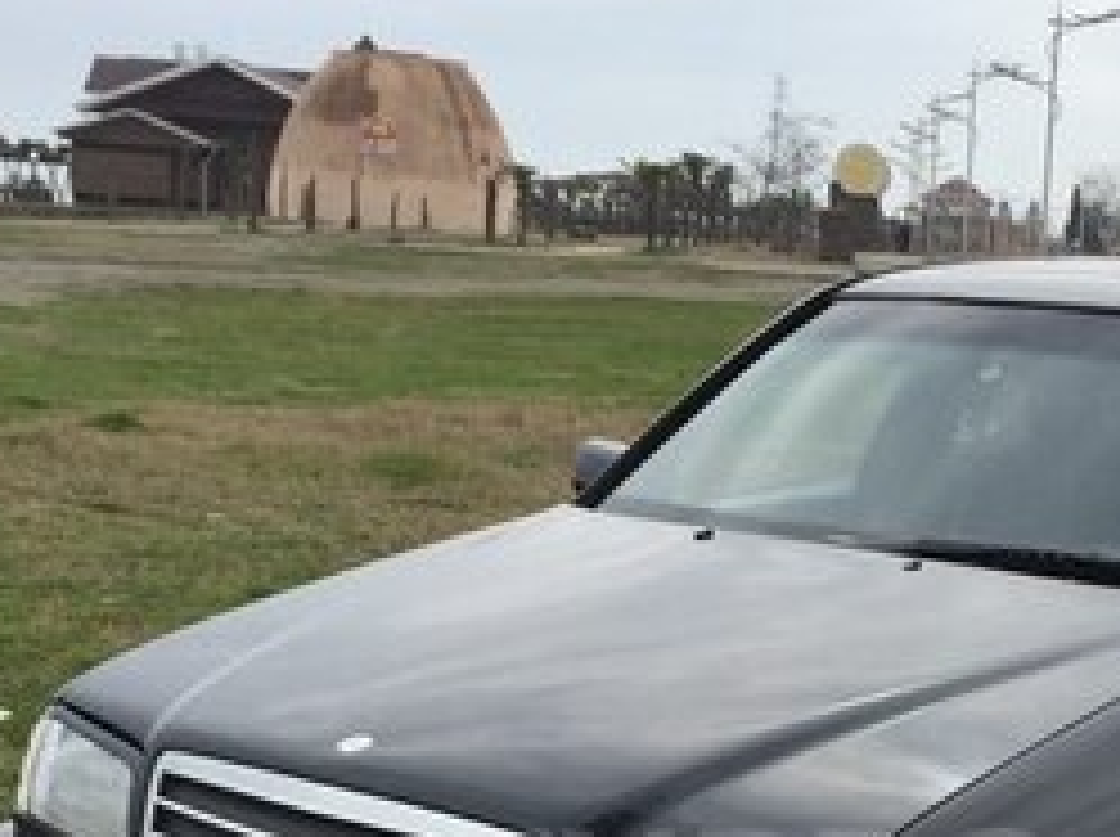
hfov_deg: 24.9
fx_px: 2488
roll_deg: -3.5
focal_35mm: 77
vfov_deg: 18.4
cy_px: 898
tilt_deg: -13.7
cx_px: 909
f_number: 2.2
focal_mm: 4.15
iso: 32
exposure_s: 1/1130
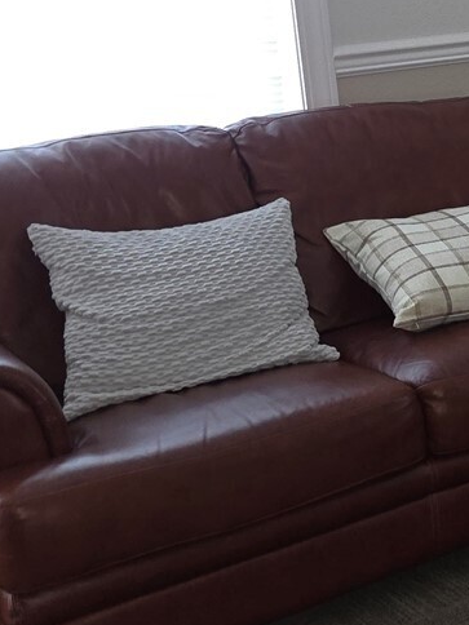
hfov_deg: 15.2
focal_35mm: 76
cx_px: 970
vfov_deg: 25.4
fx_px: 1373
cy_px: 179
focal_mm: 6.3
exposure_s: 1/24
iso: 125
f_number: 1.7
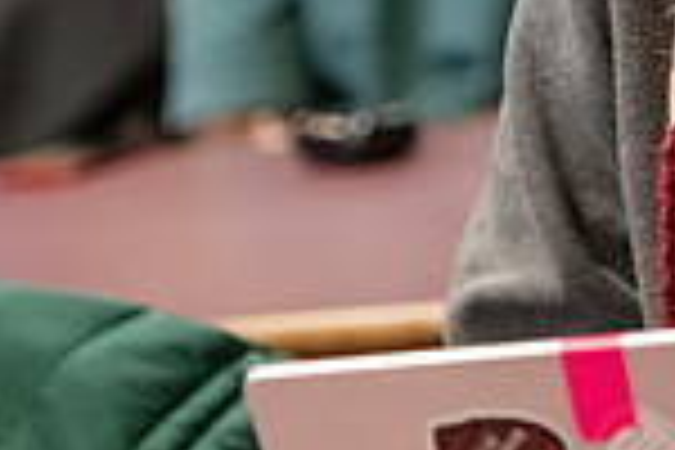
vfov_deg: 3.4
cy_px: -74
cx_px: 976
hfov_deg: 5.0
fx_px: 7631
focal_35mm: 407
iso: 2500
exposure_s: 1/200
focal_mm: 105
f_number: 3.2
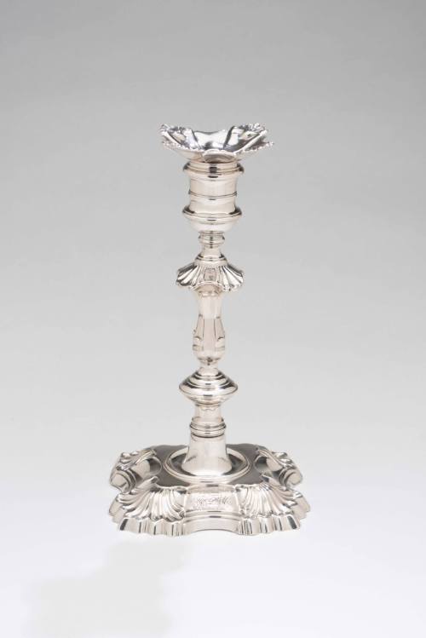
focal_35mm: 105
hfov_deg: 13.1
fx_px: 1862
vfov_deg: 19.4
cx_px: 213
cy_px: 319
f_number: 29
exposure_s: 1/160
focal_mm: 105
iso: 100
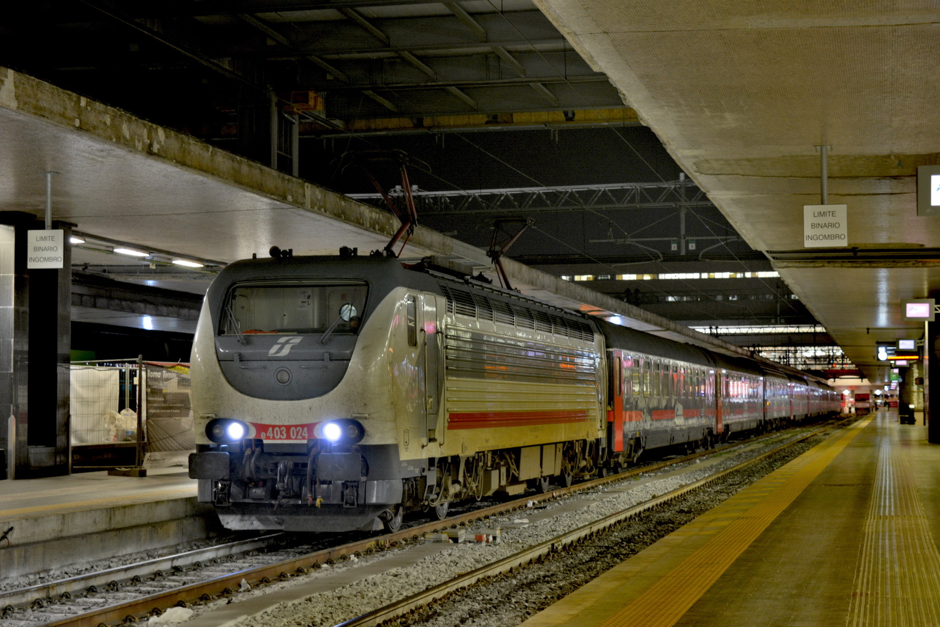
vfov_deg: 19.7
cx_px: 470
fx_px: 1802
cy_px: 314
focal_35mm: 69
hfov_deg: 29.2
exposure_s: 1/10
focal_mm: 46
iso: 500
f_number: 5.6
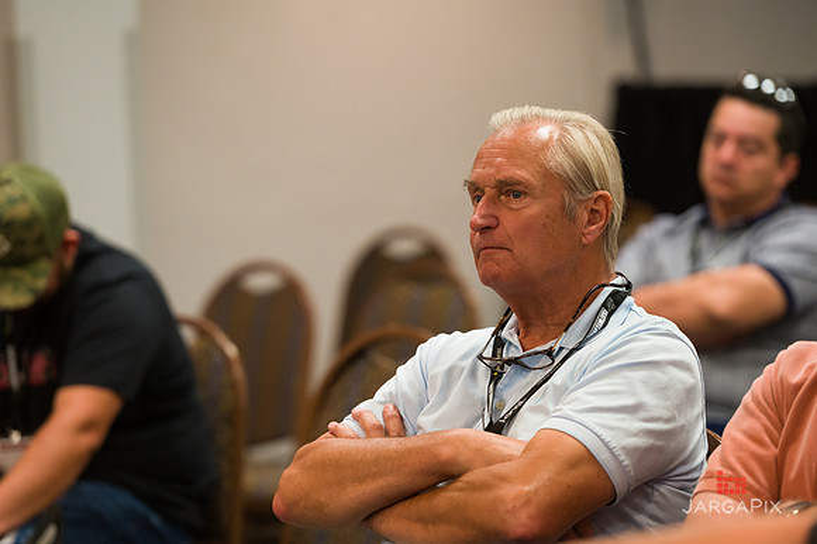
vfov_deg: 8.3
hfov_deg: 12.5
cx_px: 408
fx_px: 3742
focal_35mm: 165
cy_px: 272
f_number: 3.2
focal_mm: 165
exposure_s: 1/125
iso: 2500
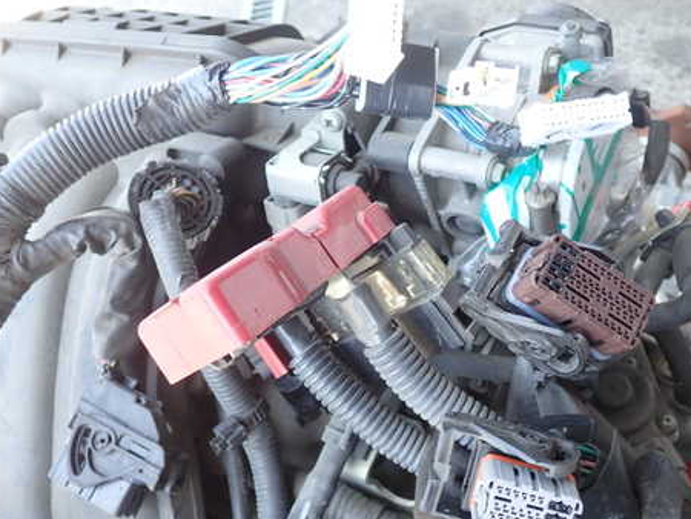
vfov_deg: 36.0
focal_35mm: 40
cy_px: 279
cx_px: 347
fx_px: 799
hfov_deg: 46.8
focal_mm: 5.5
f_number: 2.3
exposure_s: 1/125
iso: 160
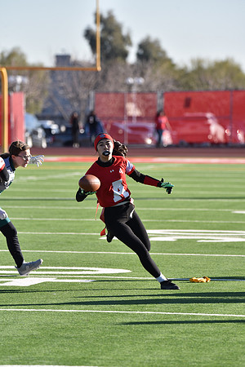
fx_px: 2858
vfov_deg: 7.4
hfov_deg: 4.9
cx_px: 122
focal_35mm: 280
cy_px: 184
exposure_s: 1/1000
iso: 320
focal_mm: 280
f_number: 5.6
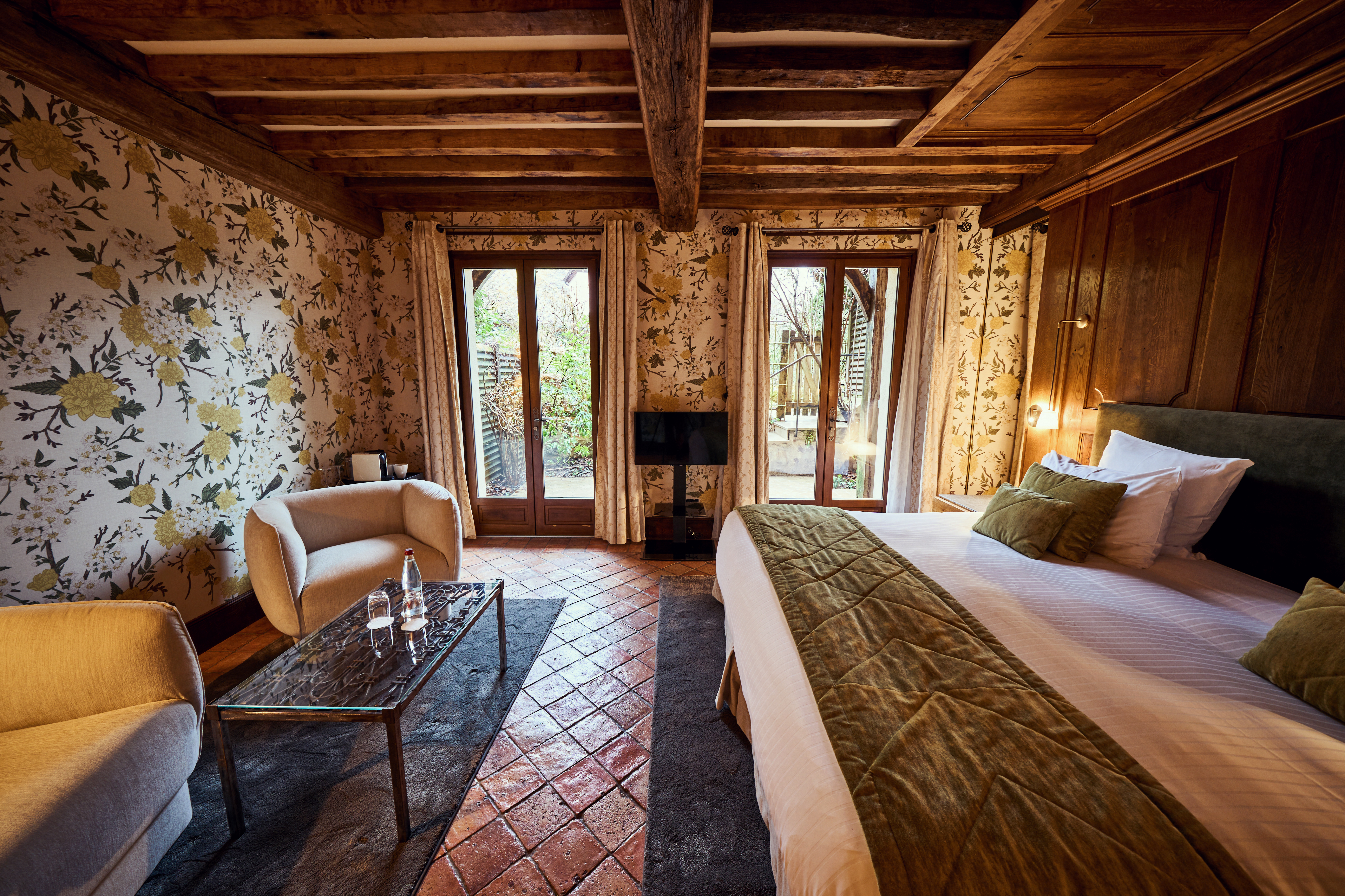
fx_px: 448
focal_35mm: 12
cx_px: 672
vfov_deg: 90.0
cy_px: 448
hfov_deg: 112.6
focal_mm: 12
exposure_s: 1/1.25
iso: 200
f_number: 7.1
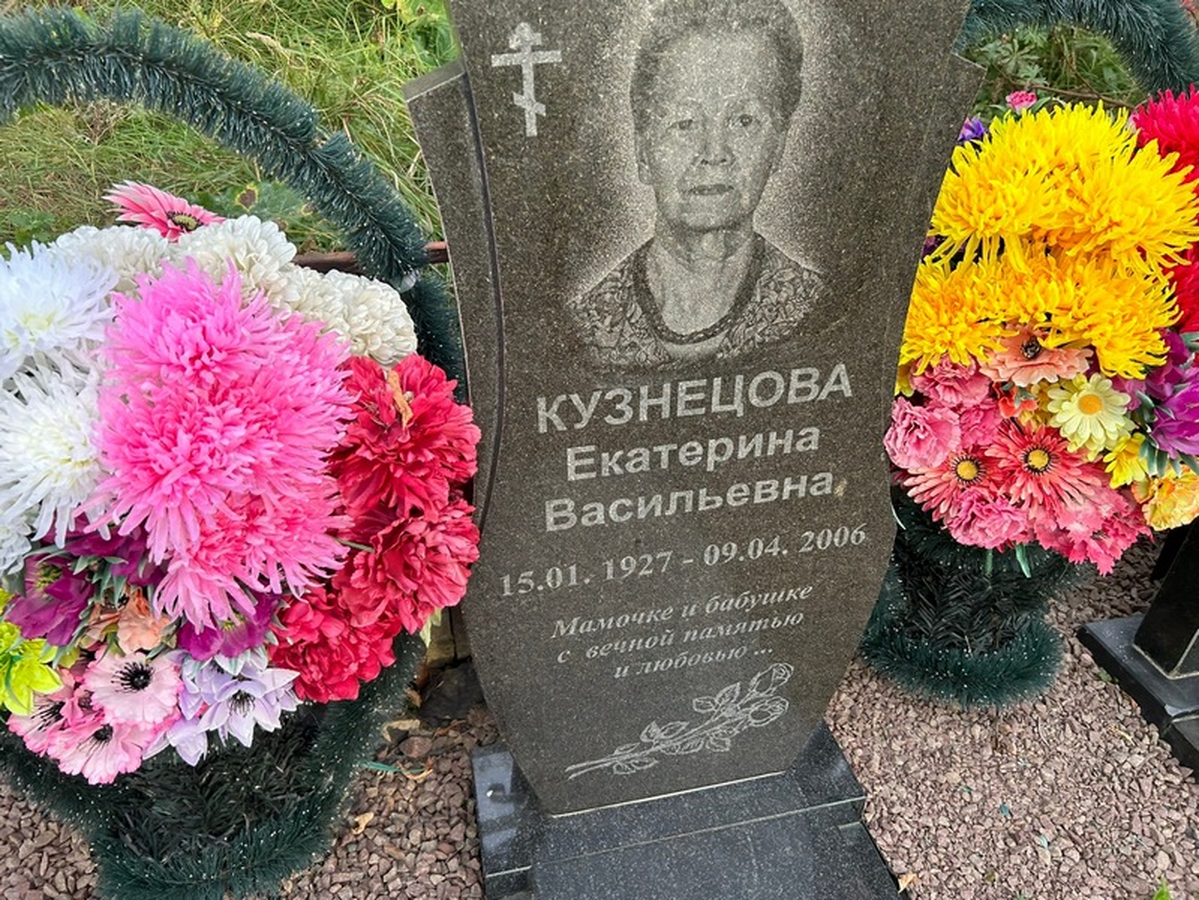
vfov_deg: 53.1
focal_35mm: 26
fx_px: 901
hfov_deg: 67.3
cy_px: 450
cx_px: 600
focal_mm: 5.7
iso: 50
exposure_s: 1/333
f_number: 1.5
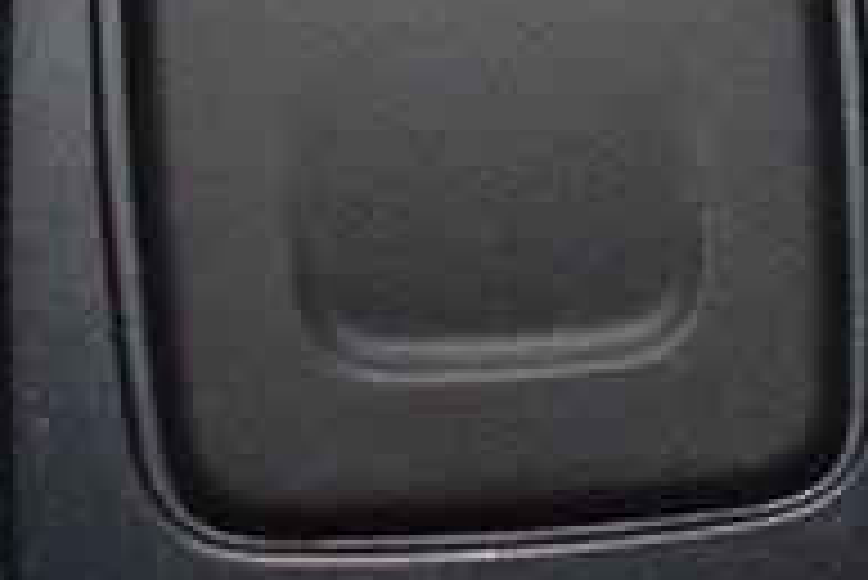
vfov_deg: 7.5
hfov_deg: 10.4
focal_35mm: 183
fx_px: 4407
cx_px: 1705
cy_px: 333
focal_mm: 23
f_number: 3.8
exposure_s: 1/30
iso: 800
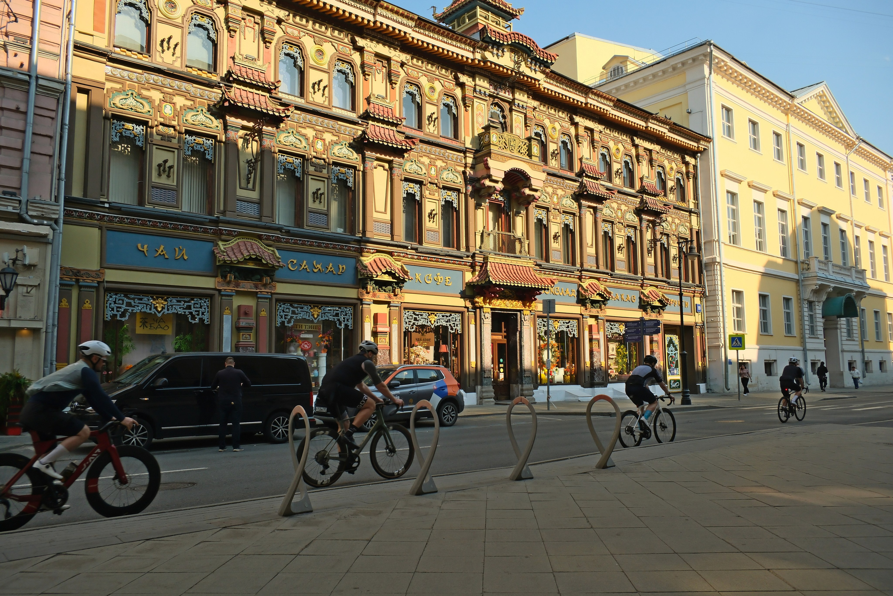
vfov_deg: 47.9
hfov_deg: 67.4
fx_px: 670
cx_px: 446
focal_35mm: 27
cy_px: 298
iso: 640
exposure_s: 1/420
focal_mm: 18
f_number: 9
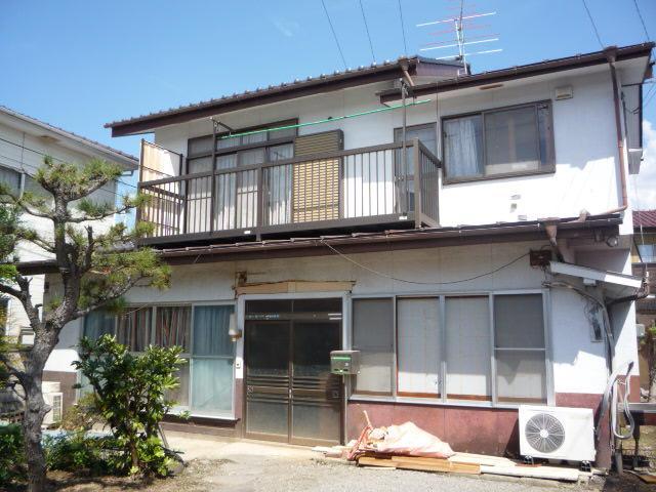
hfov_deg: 60.0
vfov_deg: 46.8
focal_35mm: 30
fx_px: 569
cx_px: 328
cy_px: 246
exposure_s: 1/400
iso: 100
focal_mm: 5.2
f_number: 4
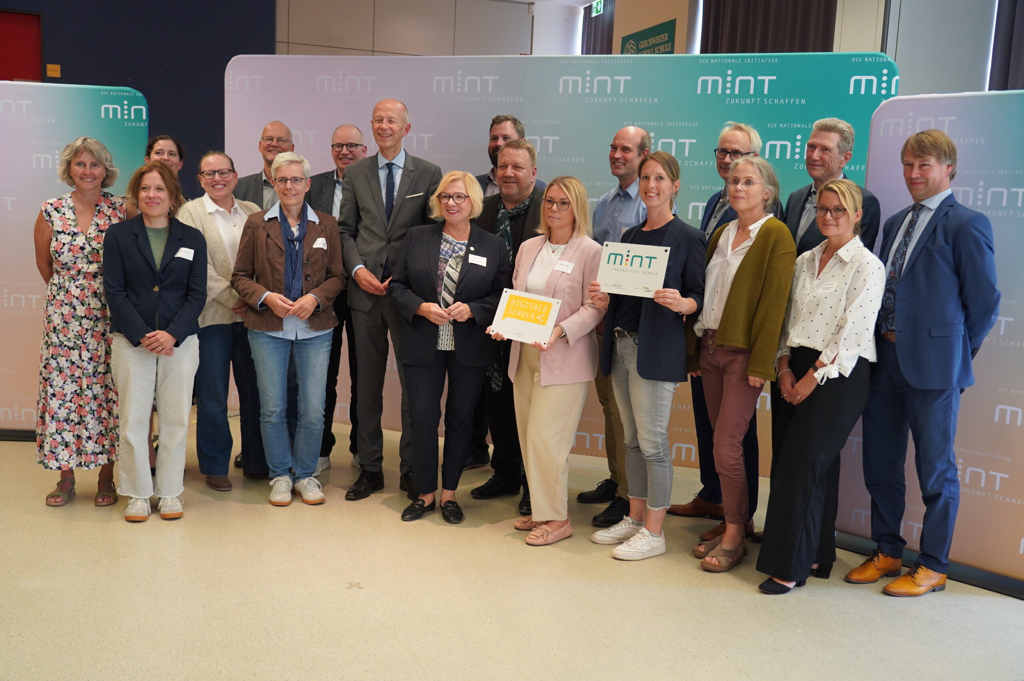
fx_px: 995
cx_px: 512
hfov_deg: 54.5
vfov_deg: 37.8
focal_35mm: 35
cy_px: 340
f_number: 4
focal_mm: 35
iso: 1600
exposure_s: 1/160
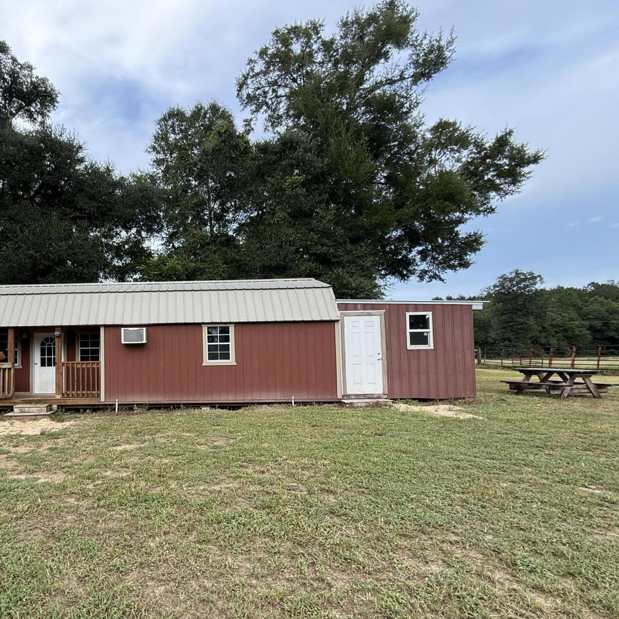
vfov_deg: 77.4
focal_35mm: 19
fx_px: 384
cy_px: 345
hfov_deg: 73.0
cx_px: 165
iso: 50
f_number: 2.2
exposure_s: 1/161
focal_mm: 2.22
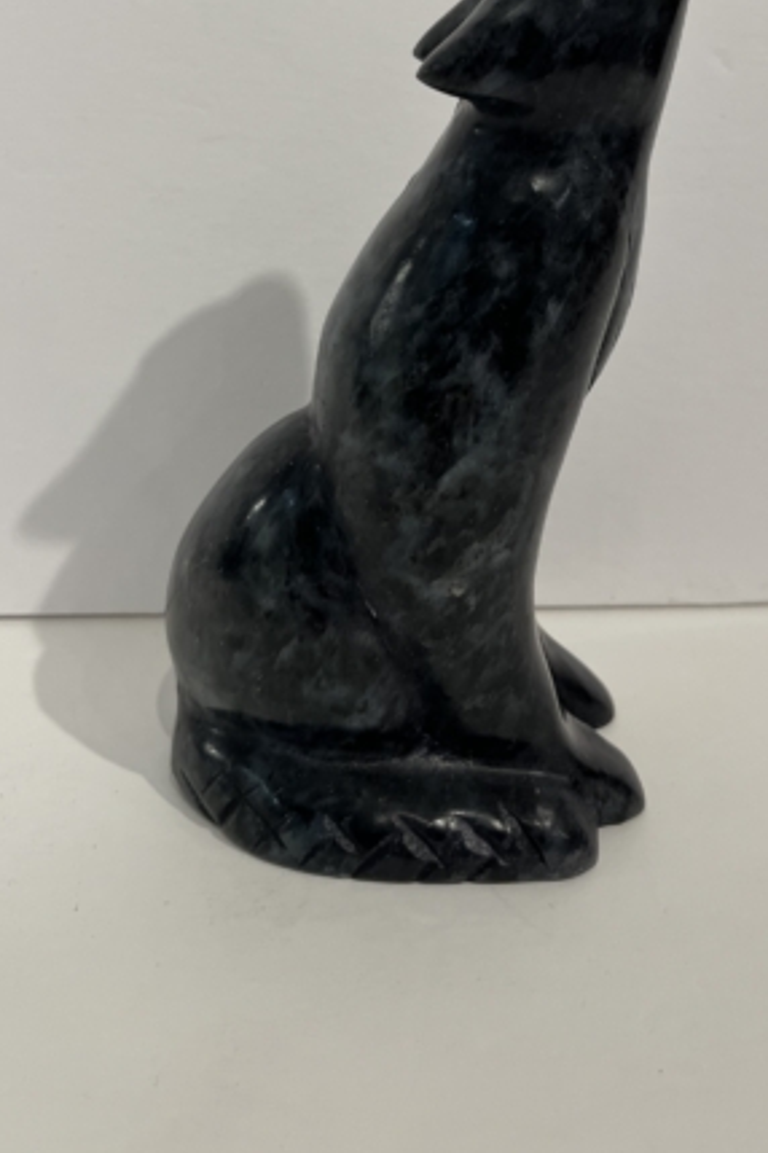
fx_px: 1344
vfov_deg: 45.0
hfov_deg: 31.9
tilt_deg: -17.1
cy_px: 305
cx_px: 435
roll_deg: -1.3
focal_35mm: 42
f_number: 1.6
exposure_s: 1/120
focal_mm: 5.1
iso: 64
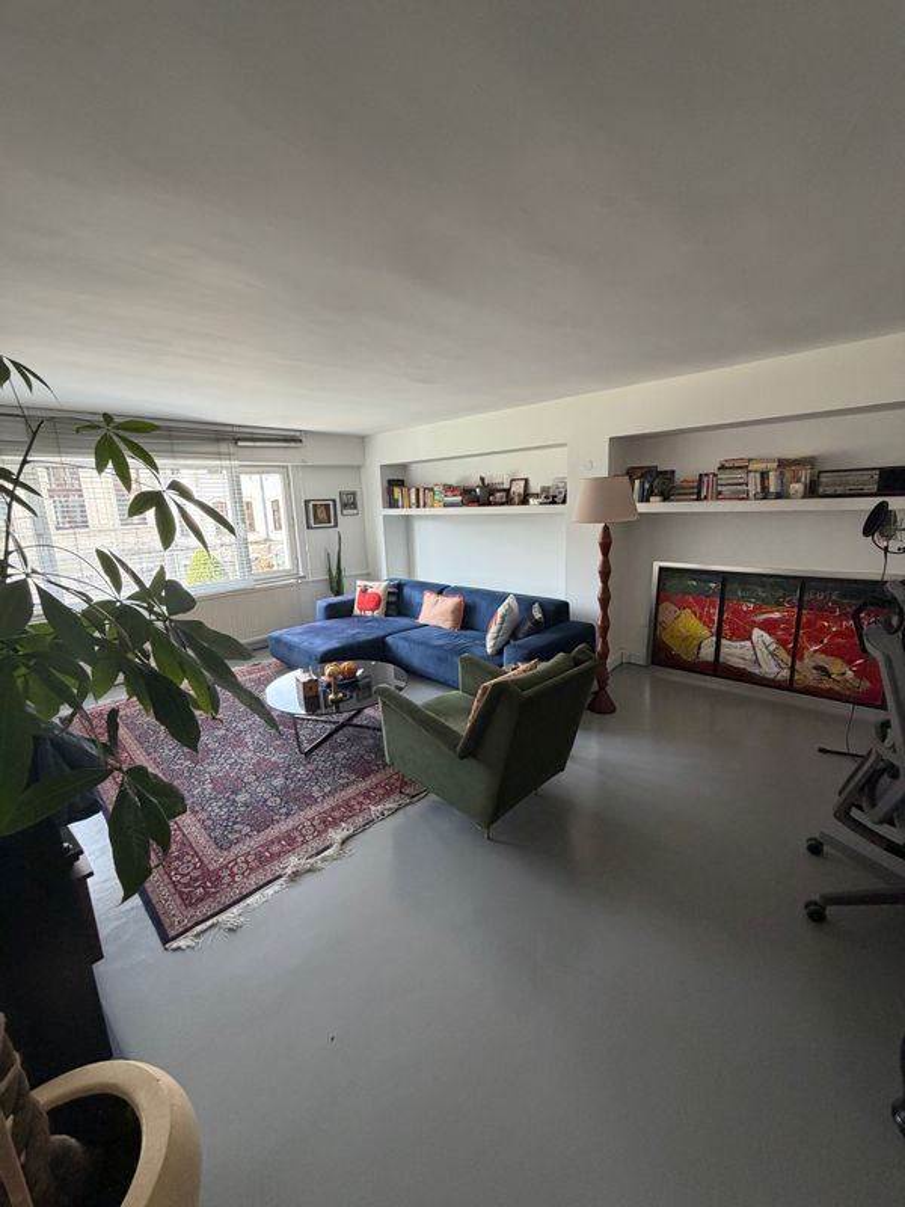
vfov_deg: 102.1
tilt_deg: -12.4
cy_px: 604
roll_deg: +1.4
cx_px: 452
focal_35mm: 14
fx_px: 488
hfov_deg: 85.7
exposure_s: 1/121
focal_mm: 2.22
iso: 250
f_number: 2.2
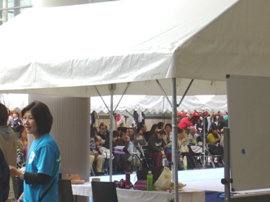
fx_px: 819
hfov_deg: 18.7
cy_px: 101
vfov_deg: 14.1
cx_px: 135
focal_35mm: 105
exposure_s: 1/100
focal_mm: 17.4
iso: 80
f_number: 5
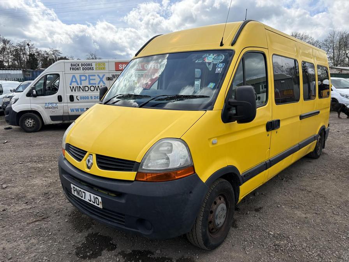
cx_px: 174
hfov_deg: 67.3
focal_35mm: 26
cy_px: 131
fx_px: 262
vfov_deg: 53.1
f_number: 1.6
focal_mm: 5.96
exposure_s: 1/2985
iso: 50
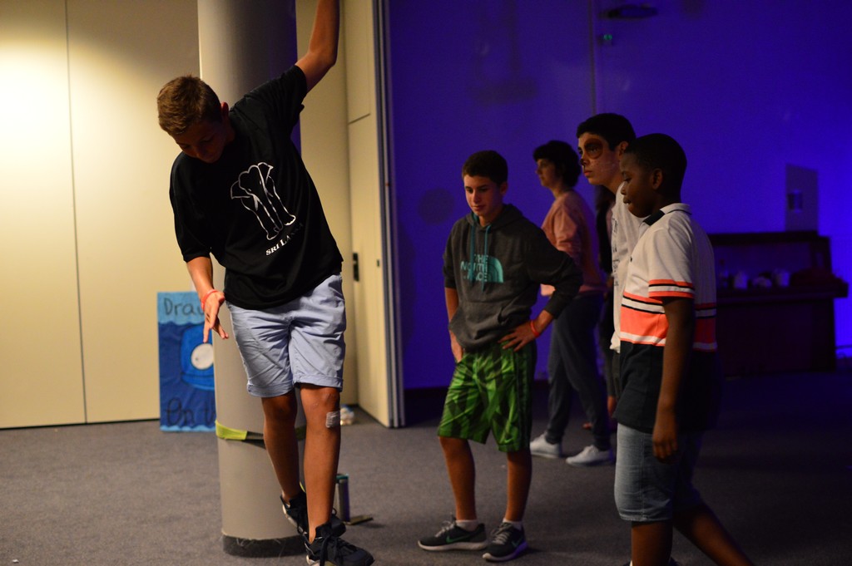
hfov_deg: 37.9
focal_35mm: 52
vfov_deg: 25.7
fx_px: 1241
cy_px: 283
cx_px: 426
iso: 1600
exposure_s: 1/160
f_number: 1.8
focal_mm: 35
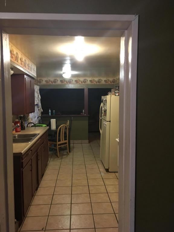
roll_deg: +0.2
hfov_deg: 48.2
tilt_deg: -3.4
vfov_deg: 61.7
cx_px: 87
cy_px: 116
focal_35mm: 29
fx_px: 194
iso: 200
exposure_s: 1/17
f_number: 2.2
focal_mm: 4.15
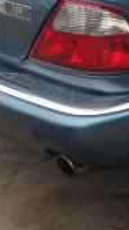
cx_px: 278
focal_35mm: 115
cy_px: -11
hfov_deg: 9.6
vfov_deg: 18.1
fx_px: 703
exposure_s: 1/160
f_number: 3.9
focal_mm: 5
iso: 125
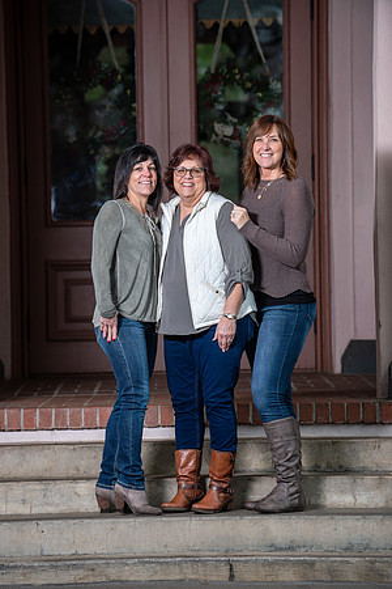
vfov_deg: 10.8
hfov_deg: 7.2
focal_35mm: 190
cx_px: 196
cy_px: 294
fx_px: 3103
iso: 200
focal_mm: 190
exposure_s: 1/125
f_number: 4
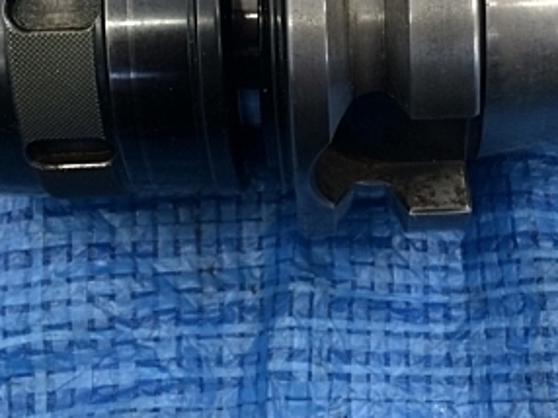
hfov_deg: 29.6
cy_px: -4
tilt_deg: -66.9
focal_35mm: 65
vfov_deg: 21.7
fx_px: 1047
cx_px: 380
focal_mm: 4.15
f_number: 2.2
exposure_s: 1/30
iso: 80
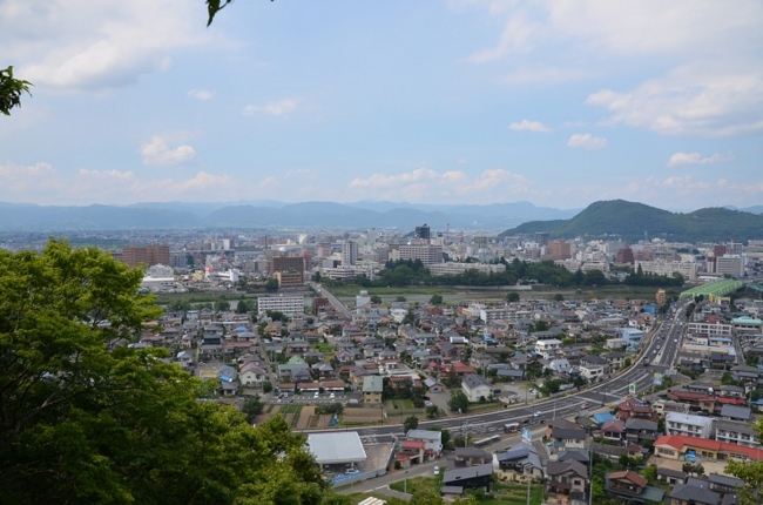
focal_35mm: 27
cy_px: 252
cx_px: 382
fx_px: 571
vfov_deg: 47.7
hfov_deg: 67.5
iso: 100
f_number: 8
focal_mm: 18
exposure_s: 1/250
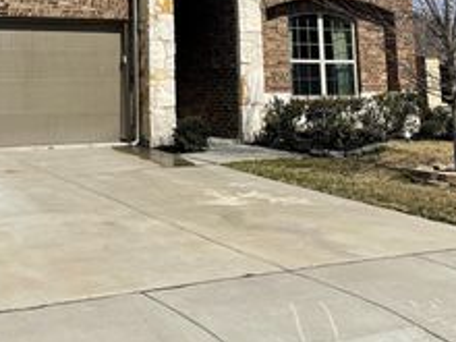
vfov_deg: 23.2
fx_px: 777
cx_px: 135
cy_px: -42
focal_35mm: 59
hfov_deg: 32.3
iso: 32
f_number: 1.6
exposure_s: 1/7407
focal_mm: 5.1
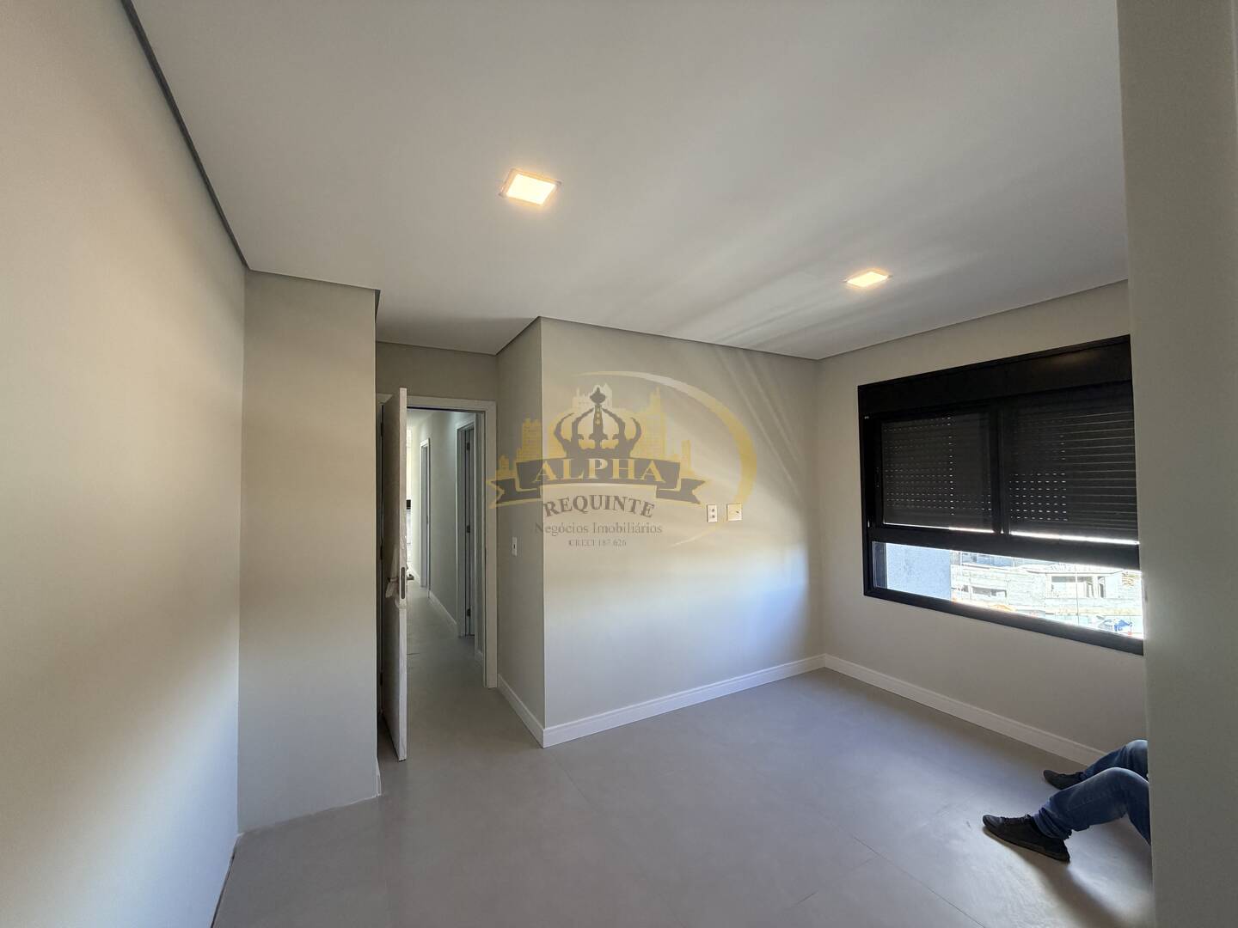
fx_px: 501
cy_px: 464
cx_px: 619
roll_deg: +0.8
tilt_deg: +2.2
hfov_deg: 102.1
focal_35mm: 14
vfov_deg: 85.7
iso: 250
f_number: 2.2
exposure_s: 1/121
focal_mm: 2.22
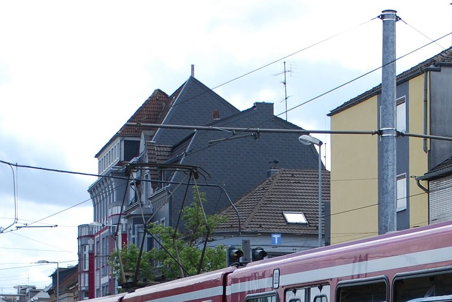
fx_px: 1564
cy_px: 389
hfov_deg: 16.3
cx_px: 367
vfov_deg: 10.8
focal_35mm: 124
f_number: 4.8
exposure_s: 1/800
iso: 200
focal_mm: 29
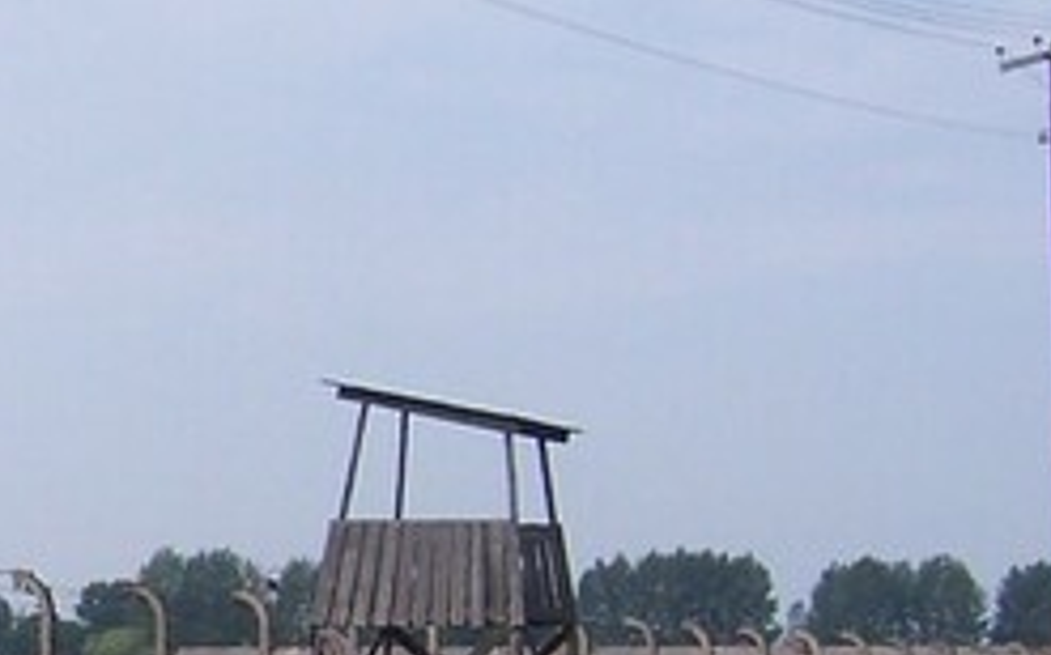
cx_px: -504
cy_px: 404
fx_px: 4723
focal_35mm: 165
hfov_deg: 12.1
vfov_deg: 7.9
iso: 80
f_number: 4.5
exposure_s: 1/640
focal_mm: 6.2
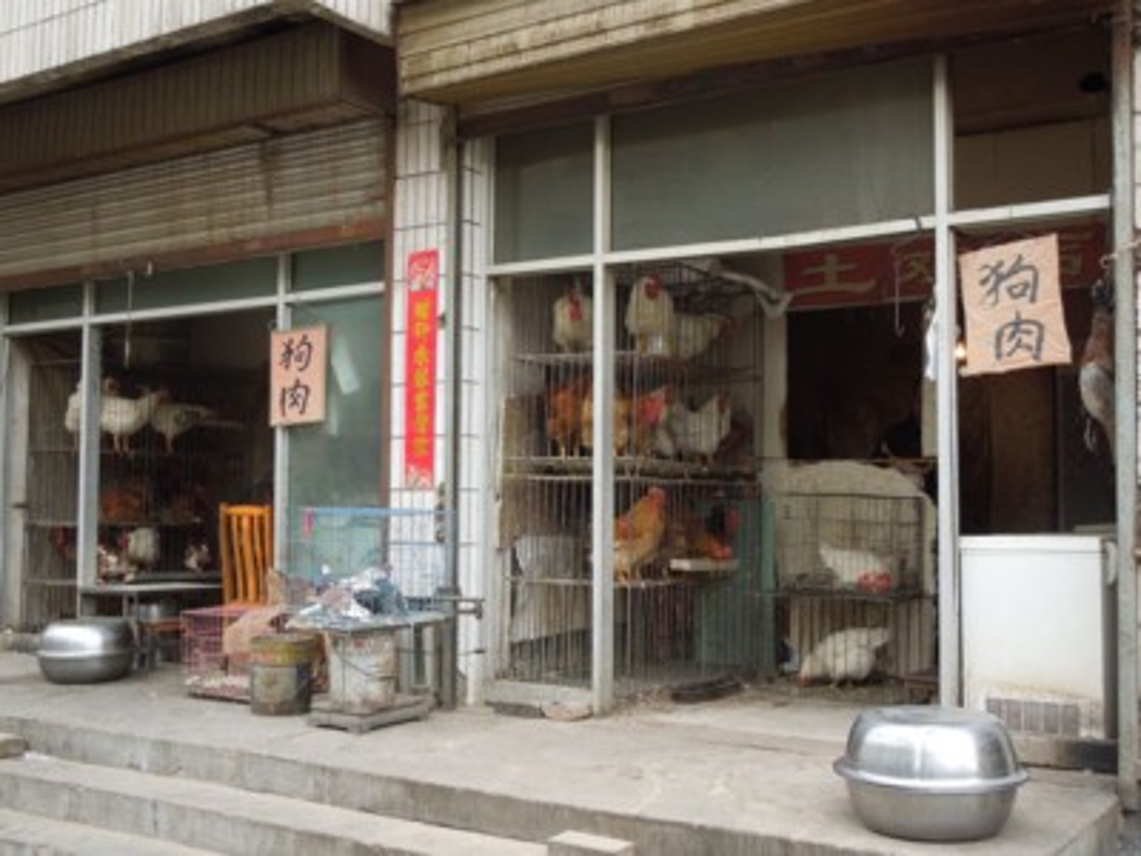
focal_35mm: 39
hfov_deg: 47.9
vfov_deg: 36.8
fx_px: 1286
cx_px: 570
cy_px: 428
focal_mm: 7
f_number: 3.8
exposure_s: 1/50
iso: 100
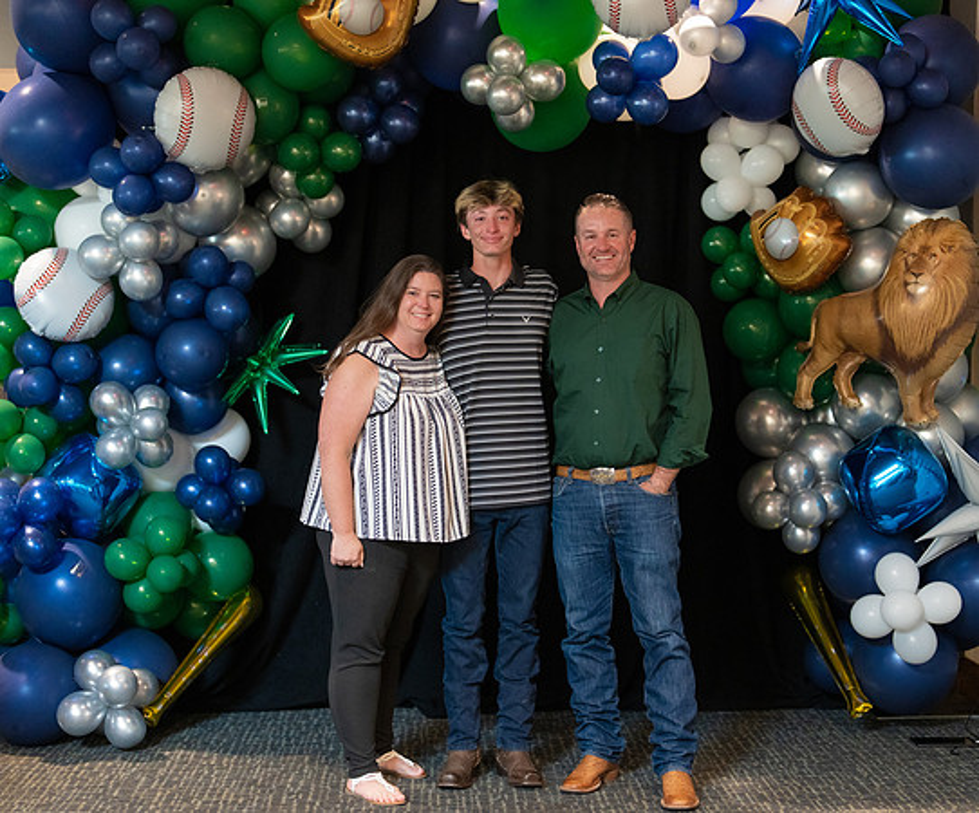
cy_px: 416
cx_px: 515
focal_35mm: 62
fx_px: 1816
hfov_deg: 30.2
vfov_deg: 25.2
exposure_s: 1/320
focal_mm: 50
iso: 1600
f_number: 1.2
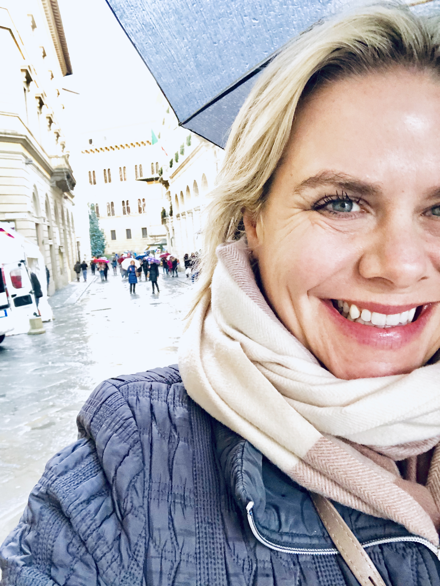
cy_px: 293
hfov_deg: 44.2
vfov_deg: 56.8
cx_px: 220
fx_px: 542
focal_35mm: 32
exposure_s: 1/50
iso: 320
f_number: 2.2
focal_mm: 2.87
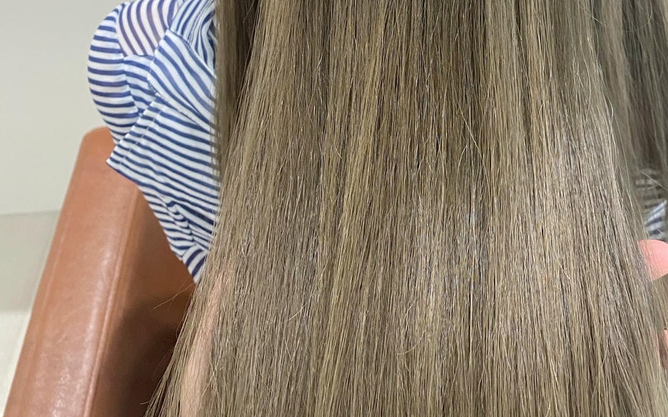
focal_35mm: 48
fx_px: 874
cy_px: 36
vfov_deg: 25.9
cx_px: 435
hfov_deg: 41.4
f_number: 1.8
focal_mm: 4.25
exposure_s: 1/60
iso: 160
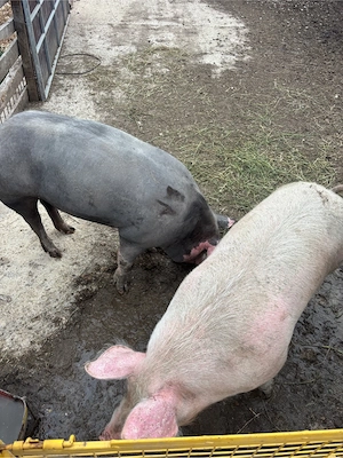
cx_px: 172
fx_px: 344
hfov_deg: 53.1
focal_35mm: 26
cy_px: 229
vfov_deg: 67.3
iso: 50
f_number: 1.6
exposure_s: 1/568
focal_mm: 5.96
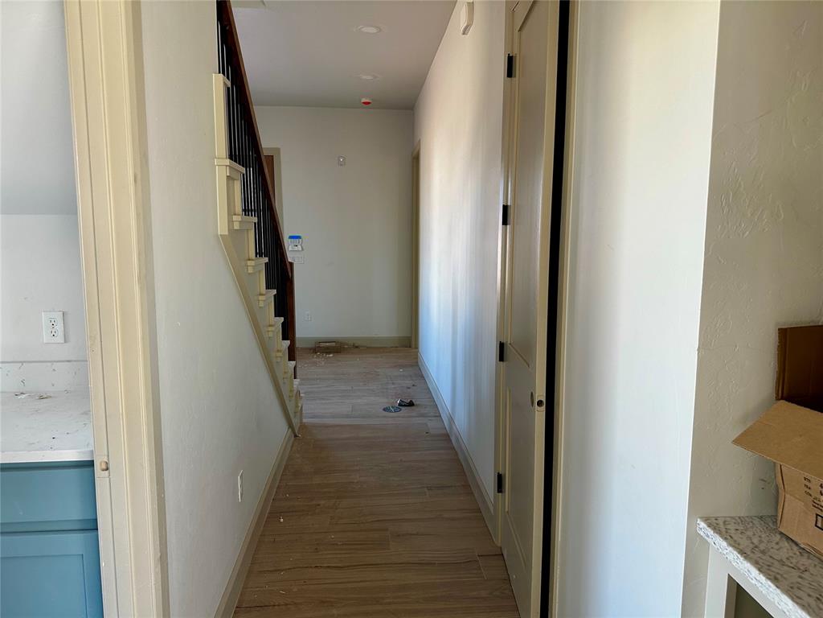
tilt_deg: -2.3
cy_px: 309
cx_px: 412
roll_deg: -0.2
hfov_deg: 71.6
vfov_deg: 56.8
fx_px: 571
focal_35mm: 24
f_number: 1.78
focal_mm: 6.86
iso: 160
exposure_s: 1/121
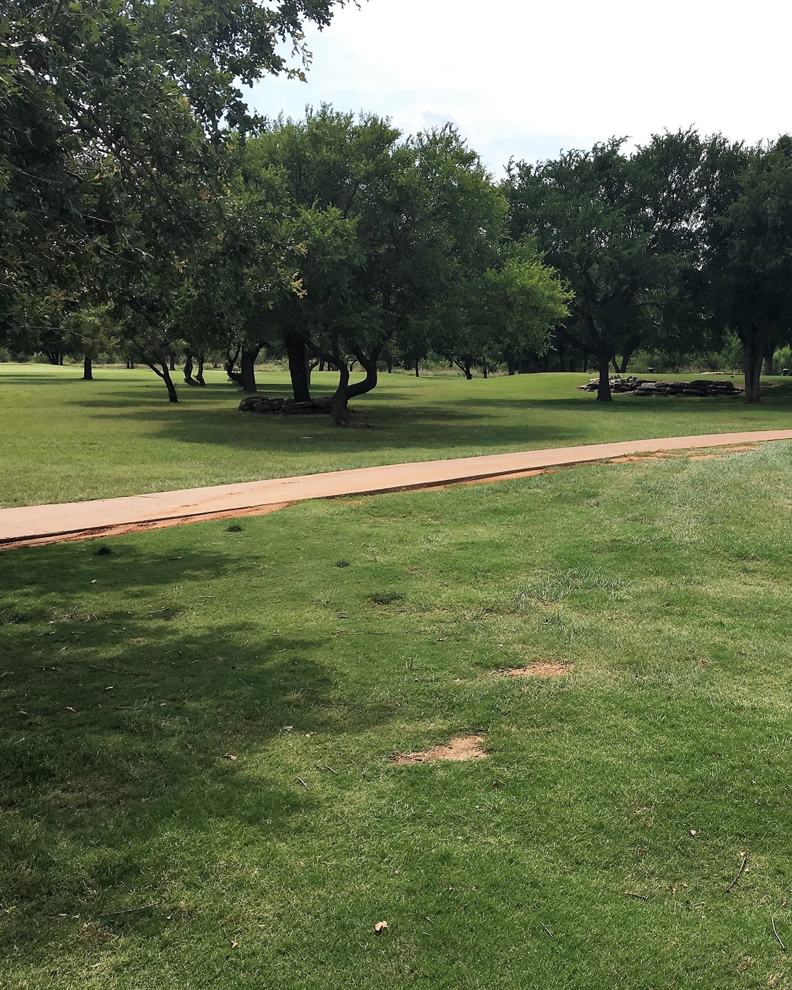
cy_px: 495
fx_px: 1114
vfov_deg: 47.9
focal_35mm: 38
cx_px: 624
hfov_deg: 37.8
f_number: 2.2
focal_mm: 4.15
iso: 25
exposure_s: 1/1115
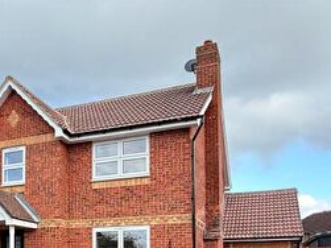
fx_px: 373
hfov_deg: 47.4
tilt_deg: +3.8
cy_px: 250
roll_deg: -0.3
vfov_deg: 33.5
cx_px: 123
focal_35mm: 39
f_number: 2.2
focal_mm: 2.22
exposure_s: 1/607
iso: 50
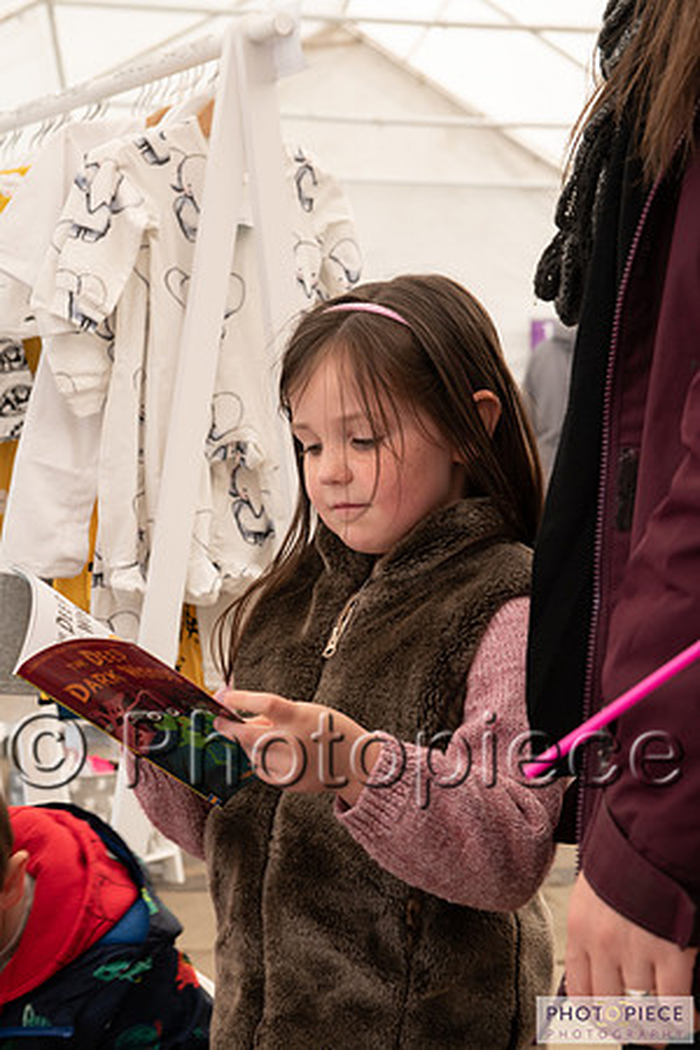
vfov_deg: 28.8
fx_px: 2042
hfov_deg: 19.5
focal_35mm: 70
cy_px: 525
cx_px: 350
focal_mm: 70
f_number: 8
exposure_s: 1/80
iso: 250
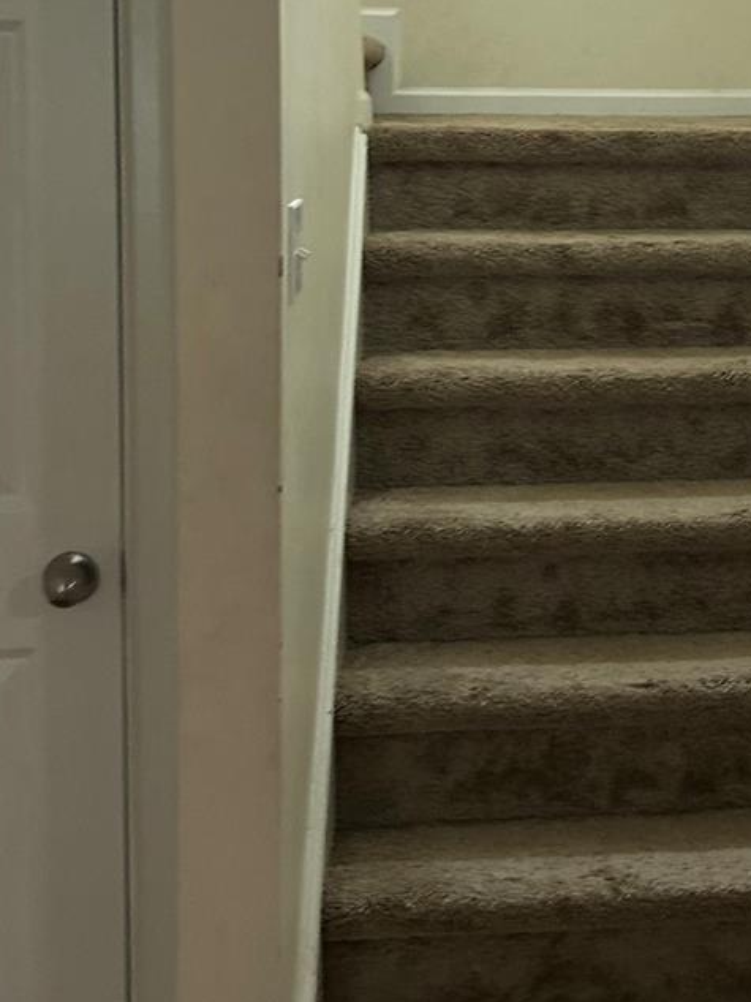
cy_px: 174
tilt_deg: -8.4
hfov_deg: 22.6
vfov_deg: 29.9
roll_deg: +0.2
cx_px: 696
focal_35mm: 63
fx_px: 1824
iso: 160
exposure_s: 1/60
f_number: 1.5
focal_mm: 5.7
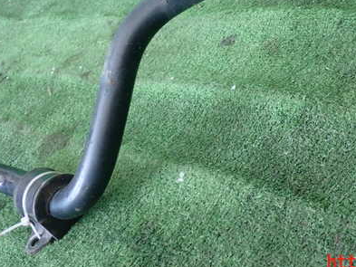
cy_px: 71
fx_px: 566
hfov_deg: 34.3
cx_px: 260
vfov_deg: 26.3
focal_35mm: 55
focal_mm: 6.37
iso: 800
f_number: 2.5
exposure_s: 1/125
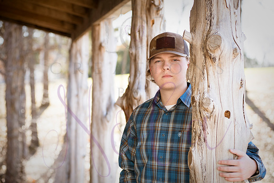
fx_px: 655
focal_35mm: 86
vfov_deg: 15.9
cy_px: 92
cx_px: 137
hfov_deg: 23.6
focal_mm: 86
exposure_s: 1/500
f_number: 5
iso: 800
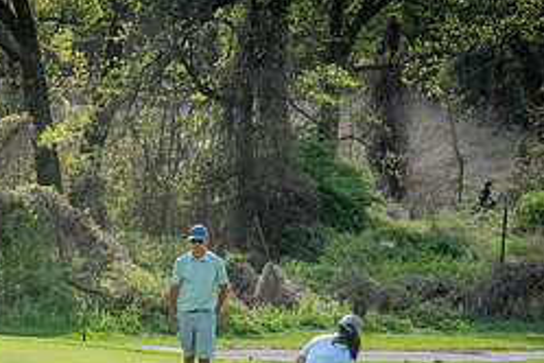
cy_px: 406
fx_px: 2810
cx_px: 76
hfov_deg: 11.0
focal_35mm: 186
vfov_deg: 7.3
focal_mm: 80
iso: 400
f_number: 7.1
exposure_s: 1/800
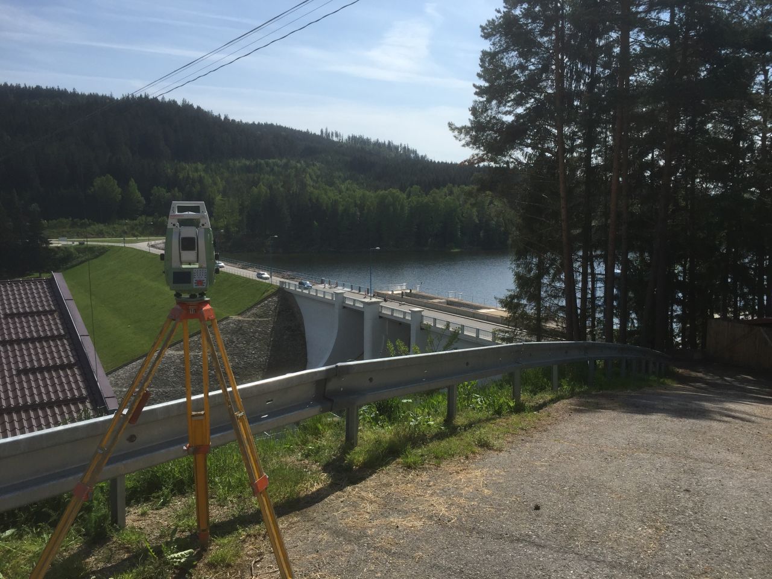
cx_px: 386
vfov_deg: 48.2
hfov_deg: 61.7
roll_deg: -0.7
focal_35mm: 29
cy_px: 290
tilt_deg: -8.7
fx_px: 647
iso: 32
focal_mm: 4.15
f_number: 2.2
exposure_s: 1/3049
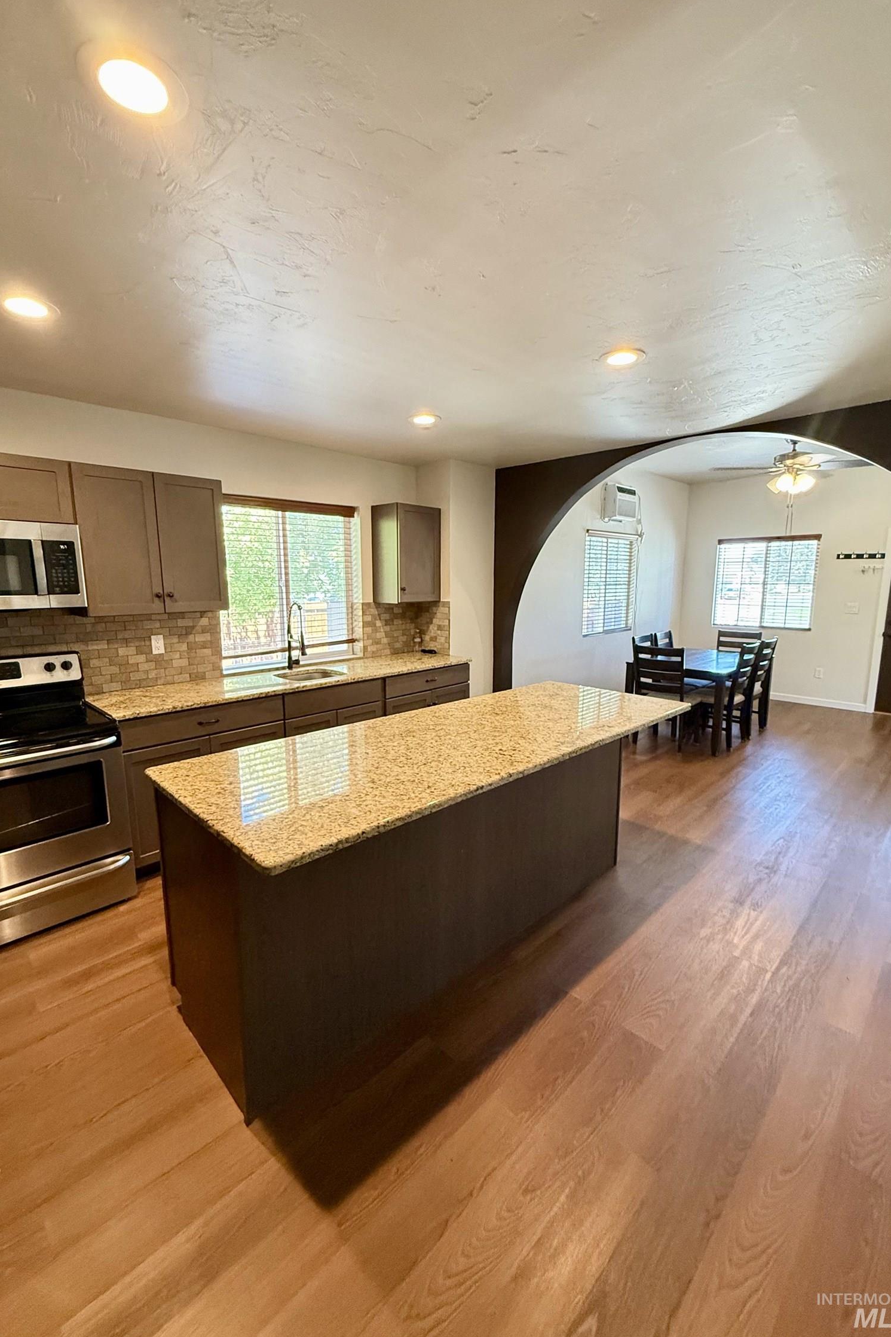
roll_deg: -0.1
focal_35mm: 15
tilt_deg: -8.8
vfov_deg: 100.4
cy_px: 673
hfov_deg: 77.3
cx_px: 439
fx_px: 557
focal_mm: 2.22
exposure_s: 1/60
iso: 500
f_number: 2.2
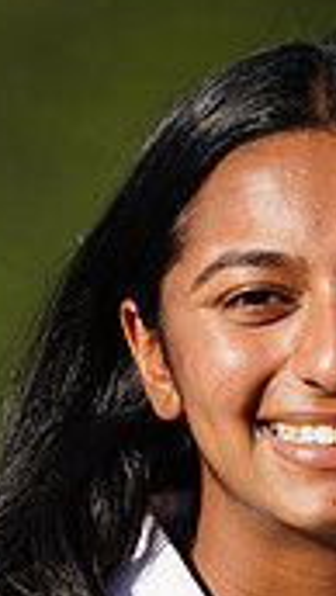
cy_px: 790
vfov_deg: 1.7
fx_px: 19665
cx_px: 345
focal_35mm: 1244
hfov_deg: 1.0
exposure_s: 1/500
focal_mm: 352
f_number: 5.6
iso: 100
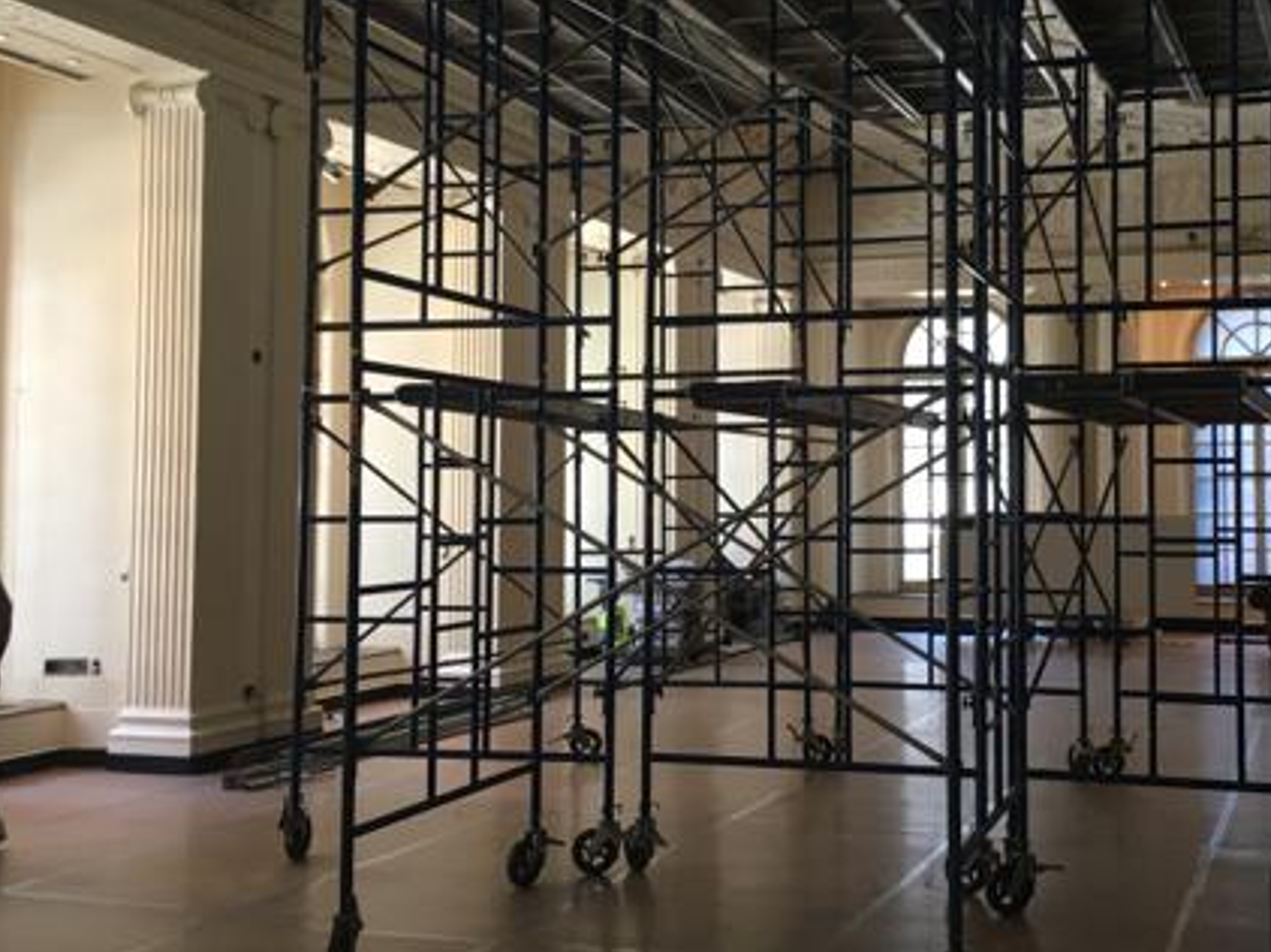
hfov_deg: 42.4
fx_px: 1615
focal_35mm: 44
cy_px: 401
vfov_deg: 32.8
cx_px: 852
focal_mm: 4.15
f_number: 2.2
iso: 64
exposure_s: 1/30
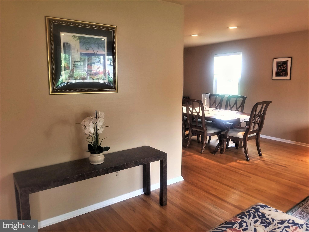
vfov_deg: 53.1
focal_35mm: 26
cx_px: 154
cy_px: 116
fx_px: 232
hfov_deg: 67.3
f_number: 1.7
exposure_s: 1/30
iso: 200
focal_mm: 4.25
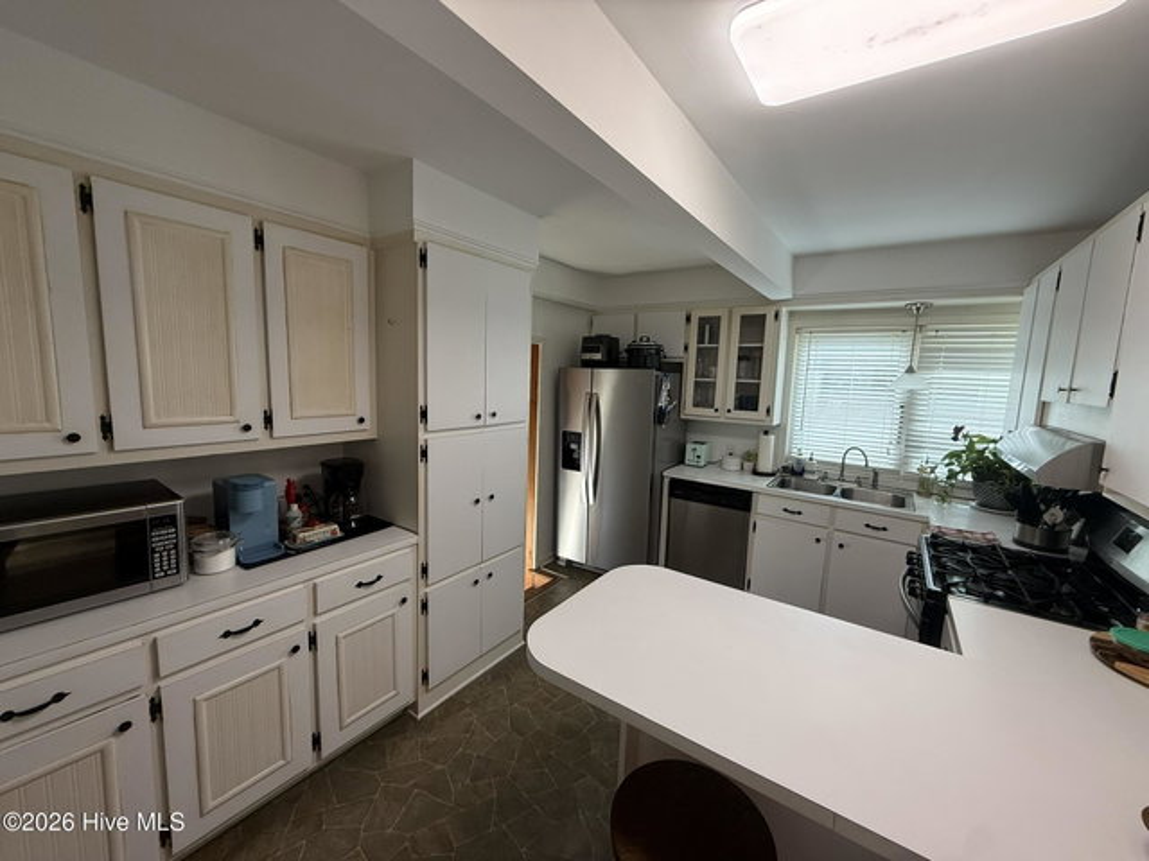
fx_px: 465
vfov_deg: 85.7
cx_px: 574
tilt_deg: -7.0
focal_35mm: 14
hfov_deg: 102.1
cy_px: 430
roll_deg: -2.0
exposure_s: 1/120
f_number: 2.2
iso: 125
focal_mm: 2.22
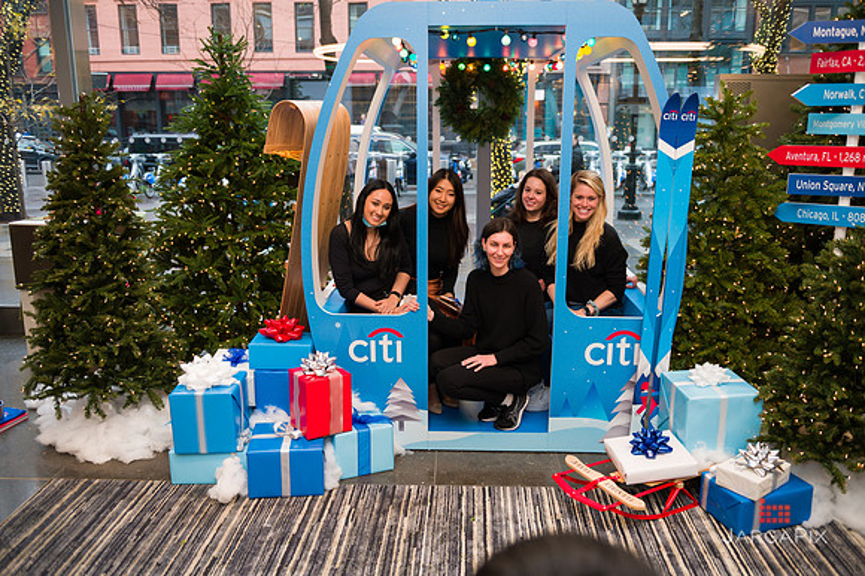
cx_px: 432
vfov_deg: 44.9
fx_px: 696
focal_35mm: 29
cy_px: 288
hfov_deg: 63.7
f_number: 3.2
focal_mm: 29
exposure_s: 1/200
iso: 400
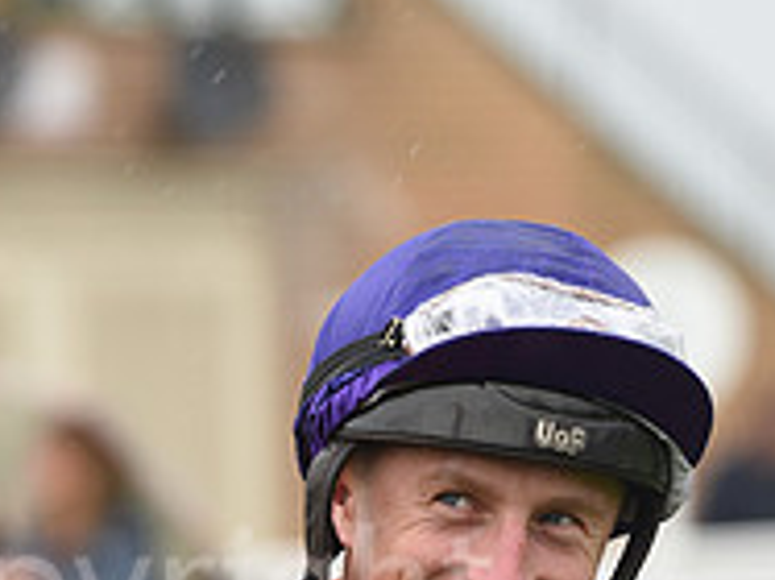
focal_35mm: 462
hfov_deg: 4.3
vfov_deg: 3.2
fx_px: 10337
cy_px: 816
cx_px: 278
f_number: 5
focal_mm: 200
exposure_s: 1/800
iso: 1000
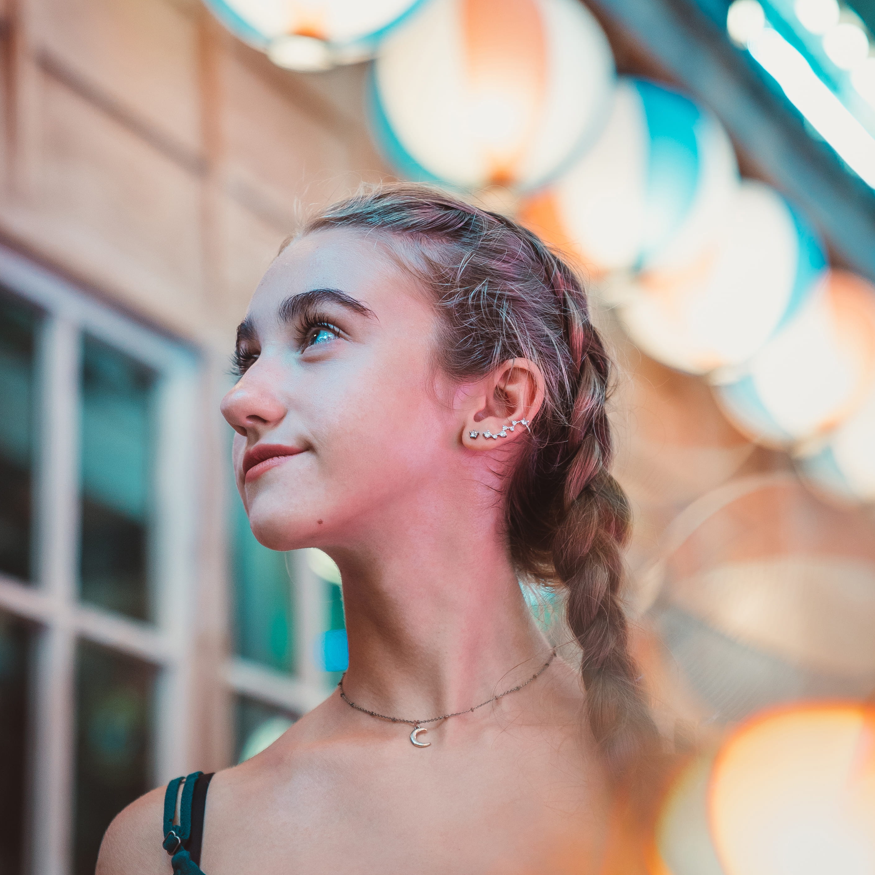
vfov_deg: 19.3
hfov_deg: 19.3
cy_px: 549
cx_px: 441
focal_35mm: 90
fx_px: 2574
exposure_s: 1/60
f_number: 2.8
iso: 800
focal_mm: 70
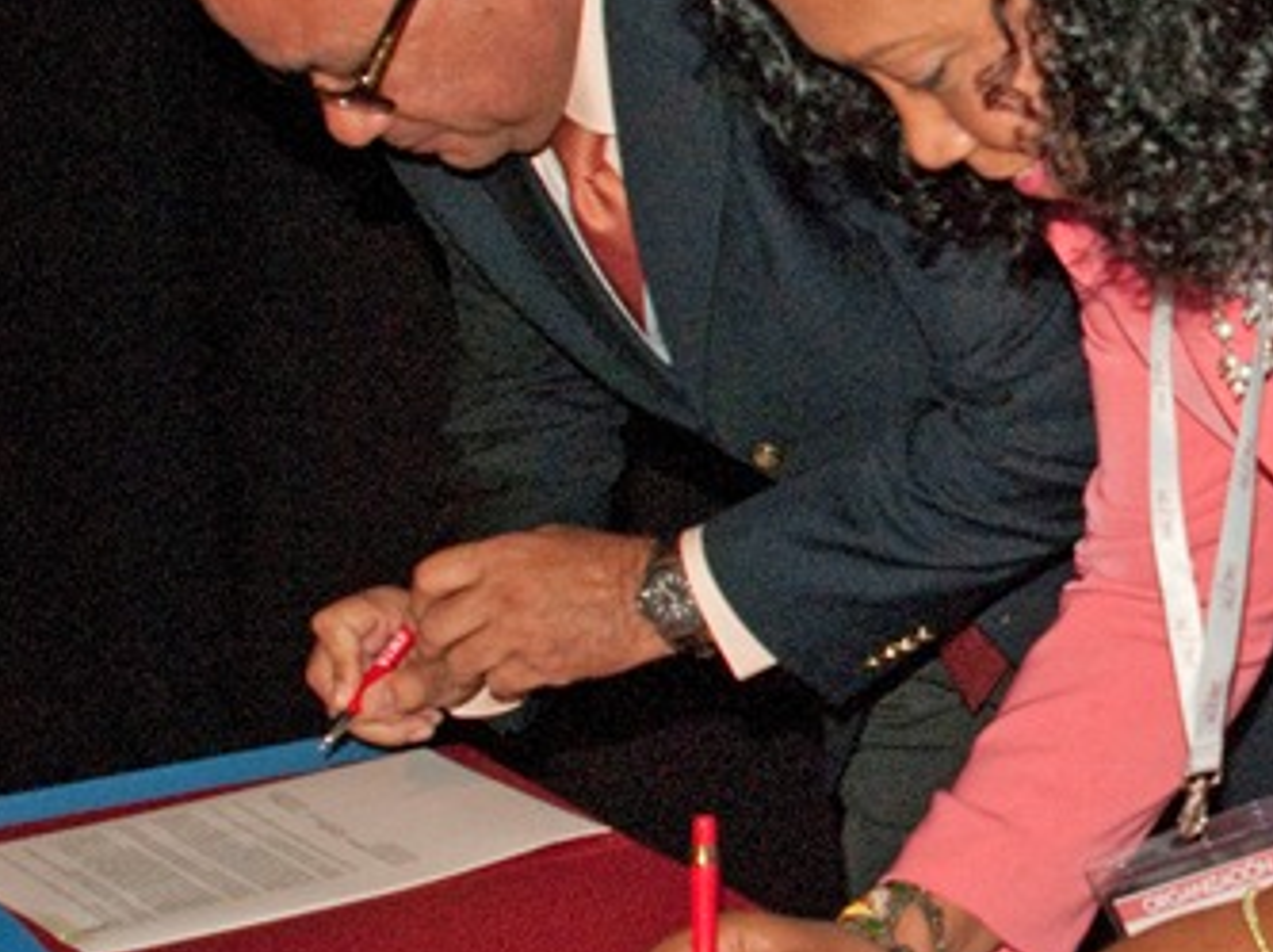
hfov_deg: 22.8
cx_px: 1441
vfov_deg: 18.4
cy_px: 357
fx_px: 2939
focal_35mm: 80
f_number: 5
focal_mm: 18
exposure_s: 1/60
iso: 800
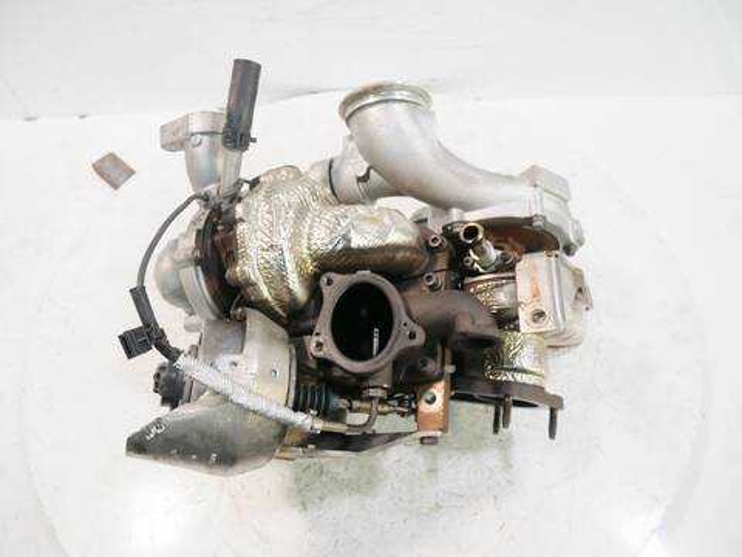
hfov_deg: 67.3
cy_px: 278
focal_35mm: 26
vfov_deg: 53.1
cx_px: 371
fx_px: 557
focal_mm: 13
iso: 250
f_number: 3.5
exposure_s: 1/60
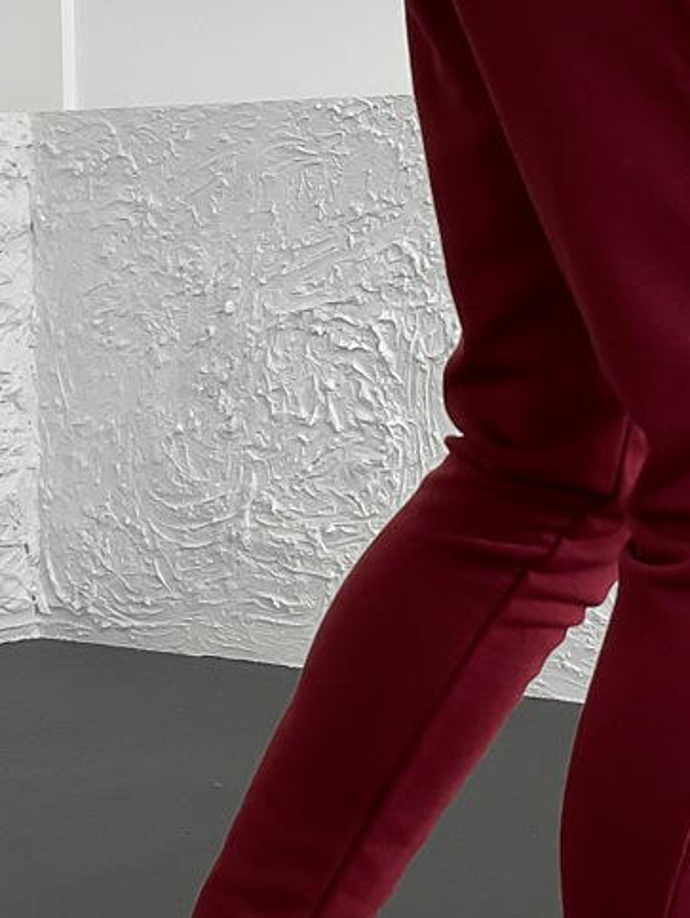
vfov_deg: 20.4
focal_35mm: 96
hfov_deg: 15.3
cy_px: 306
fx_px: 2548
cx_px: 557
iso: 32
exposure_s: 1/120
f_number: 1.8
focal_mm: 3
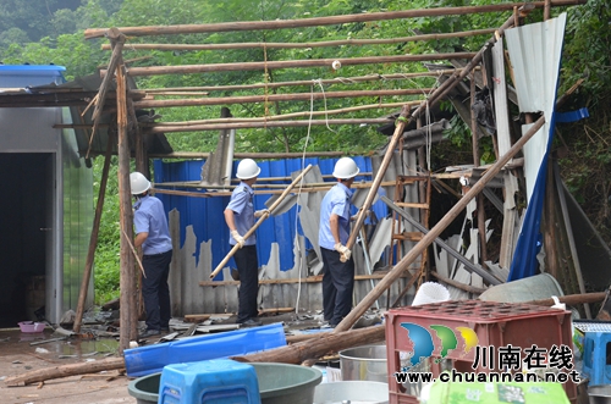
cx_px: 306
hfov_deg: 28.1
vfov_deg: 18.8
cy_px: 202
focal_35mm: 72
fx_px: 1219
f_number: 10
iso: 1600
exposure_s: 1/400
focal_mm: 48
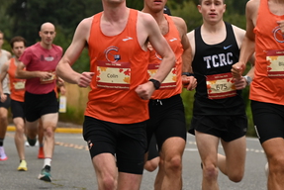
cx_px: 141
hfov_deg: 7.7
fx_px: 2116
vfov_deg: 5.1
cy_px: 10
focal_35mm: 268
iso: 560
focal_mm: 140
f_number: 6.3
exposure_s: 1/250
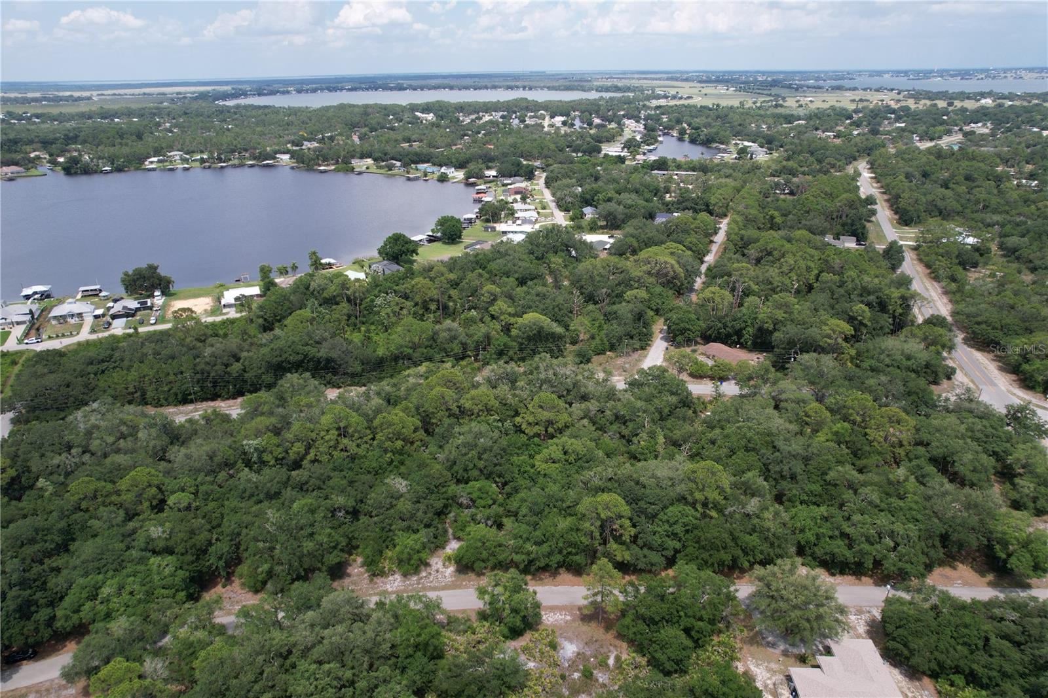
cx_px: 524
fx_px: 640
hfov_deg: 78.6
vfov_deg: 57.2
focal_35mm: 22
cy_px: 349
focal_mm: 8.38
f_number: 2.8
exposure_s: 1/1600
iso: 130
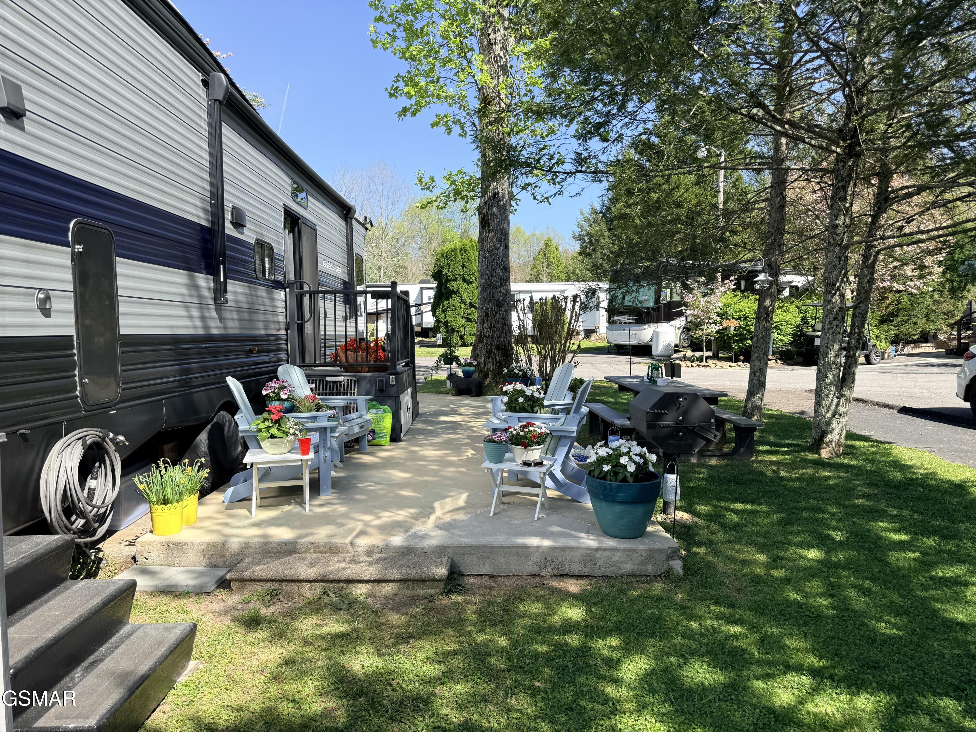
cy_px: 366
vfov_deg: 56.8
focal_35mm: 24
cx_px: 488
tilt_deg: -2.1
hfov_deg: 71.6
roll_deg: +0.9
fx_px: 677
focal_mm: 6.76
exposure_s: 1/1855
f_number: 1.78
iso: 80
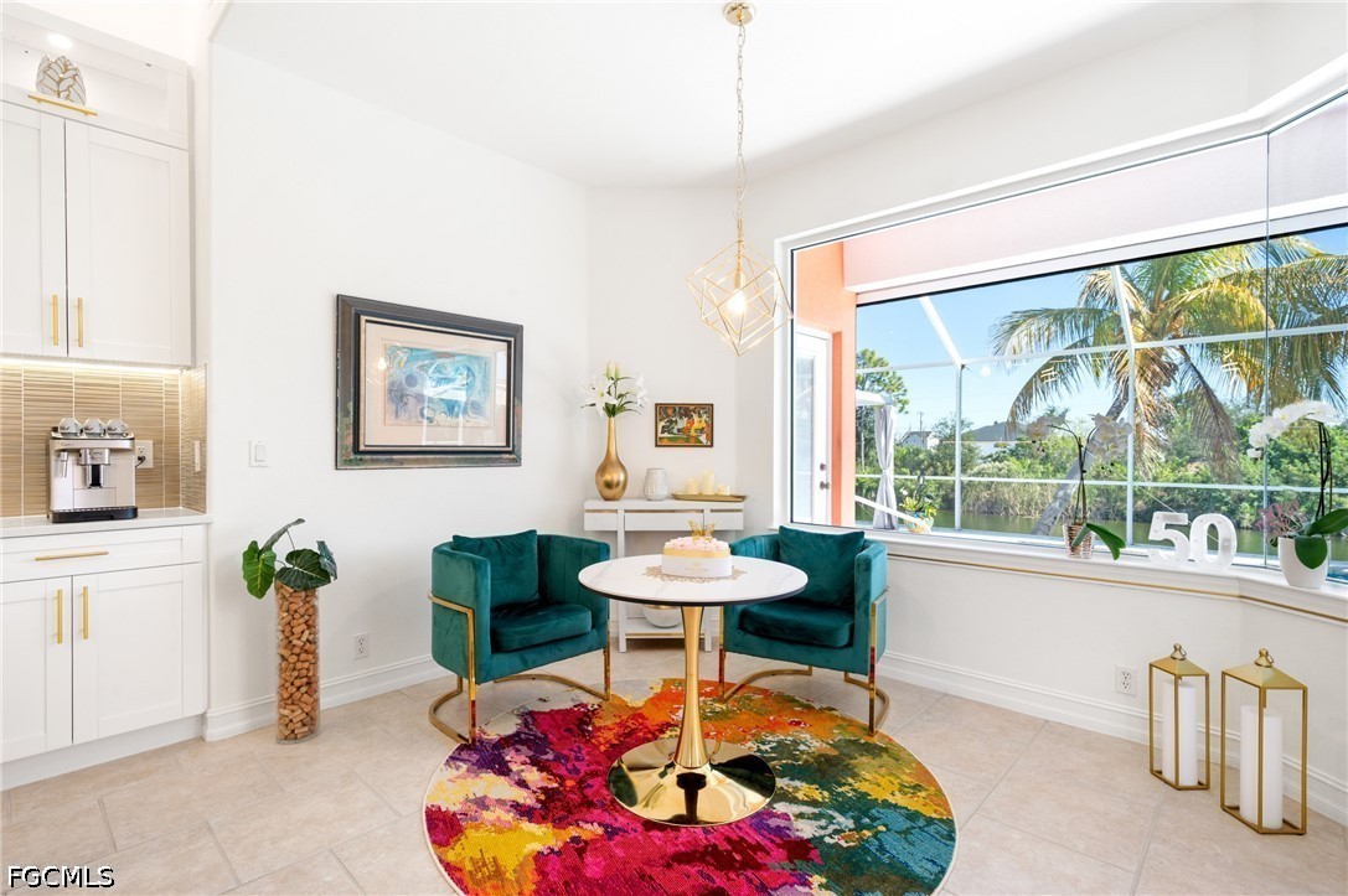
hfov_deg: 95.0
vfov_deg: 72.0
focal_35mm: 16
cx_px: 674
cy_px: 448
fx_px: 617
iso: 100
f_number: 8
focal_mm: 16.5
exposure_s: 1/1.67
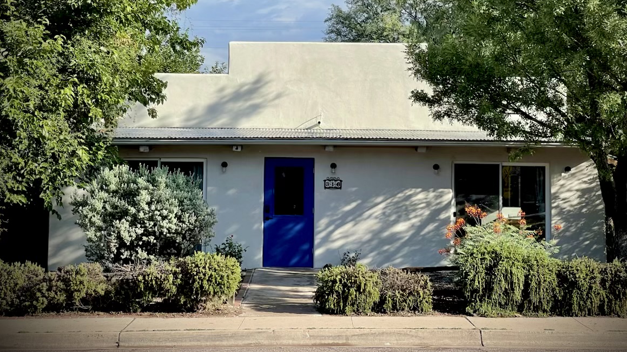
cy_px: 100
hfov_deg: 27.5
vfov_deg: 15.6
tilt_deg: +3.8
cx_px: 337
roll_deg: -0.9
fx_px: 1280
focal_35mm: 77
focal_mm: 7.5
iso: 20
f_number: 2.2
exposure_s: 1/677
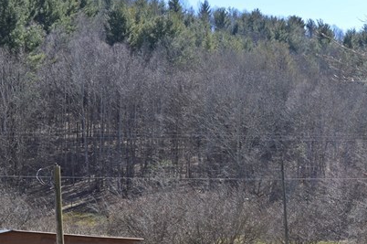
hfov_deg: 27.4
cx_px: 274
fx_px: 743
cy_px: 253
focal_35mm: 73
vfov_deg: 18.1
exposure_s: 1/200
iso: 100
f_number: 7.1
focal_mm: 18
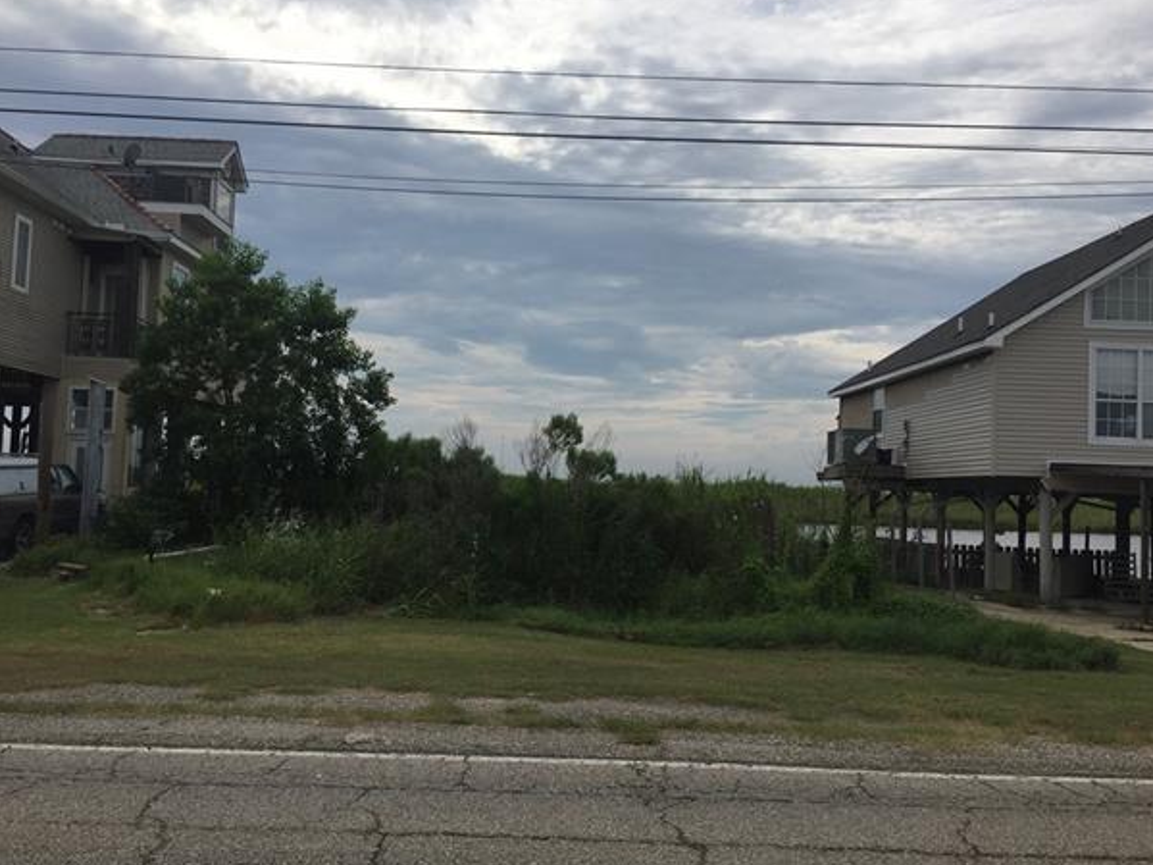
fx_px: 1032
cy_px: 449
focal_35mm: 31
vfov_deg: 45.4
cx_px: 552
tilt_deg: +1.1
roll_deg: -3.5
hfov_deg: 58.3
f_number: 2.2
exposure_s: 1/3597
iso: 32
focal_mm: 4.15
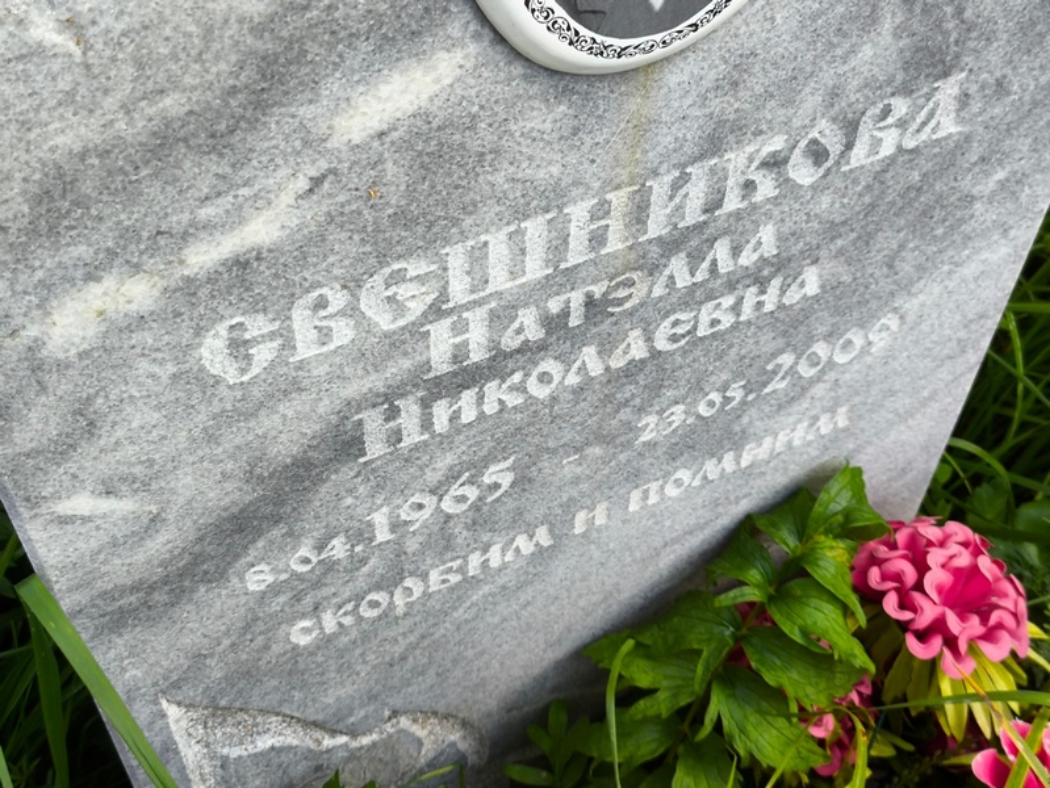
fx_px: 1517
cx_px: 525
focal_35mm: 50
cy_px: 394
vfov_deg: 29.1
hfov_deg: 38.2
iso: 50
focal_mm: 4.71
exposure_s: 1/163
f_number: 1.7
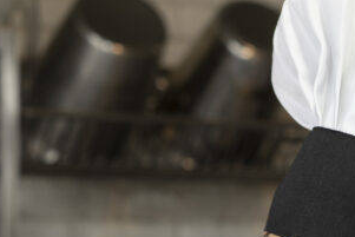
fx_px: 1845
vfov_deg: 7.2
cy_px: 354
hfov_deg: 11.0
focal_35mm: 187
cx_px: 153
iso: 400
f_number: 3.2
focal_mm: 55
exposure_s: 1/125
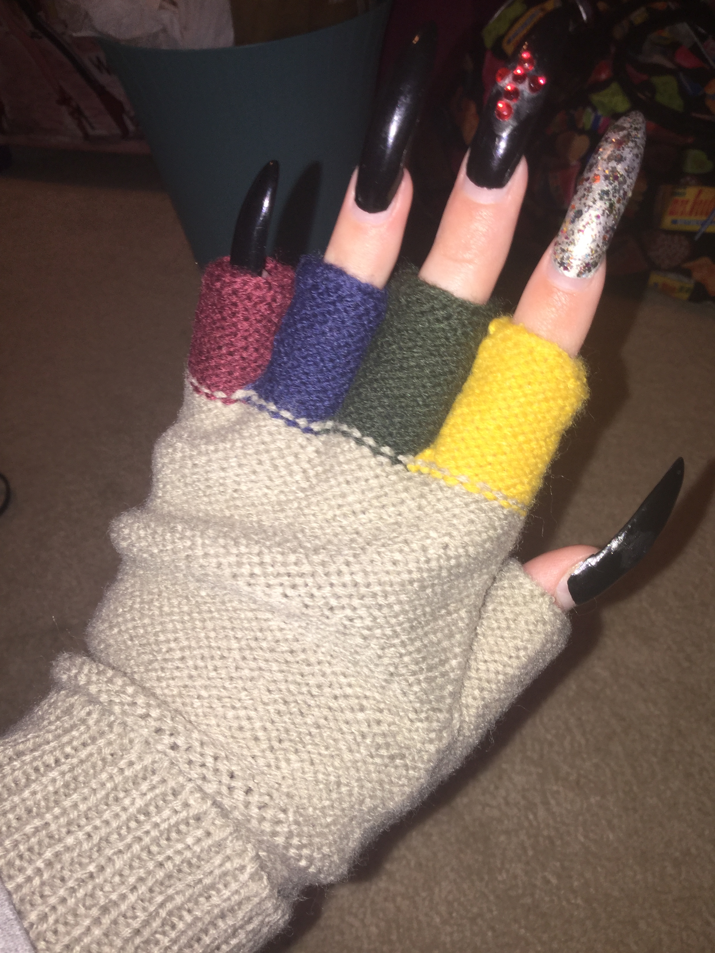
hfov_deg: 45.4
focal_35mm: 31
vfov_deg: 58.4
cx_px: 358
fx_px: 854
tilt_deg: -43.9
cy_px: 476
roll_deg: +7.2
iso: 25
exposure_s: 1/31
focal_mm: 3.3
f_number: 2.4
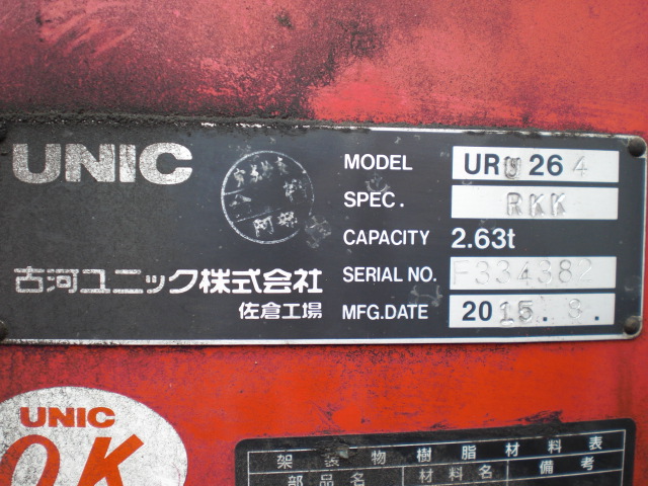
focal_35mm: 38
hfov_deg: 49.0
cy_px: 243
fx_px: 711
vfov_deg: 37.7
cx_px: 324
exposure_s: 1/125
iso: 100
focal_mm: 6.3
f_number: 3.1
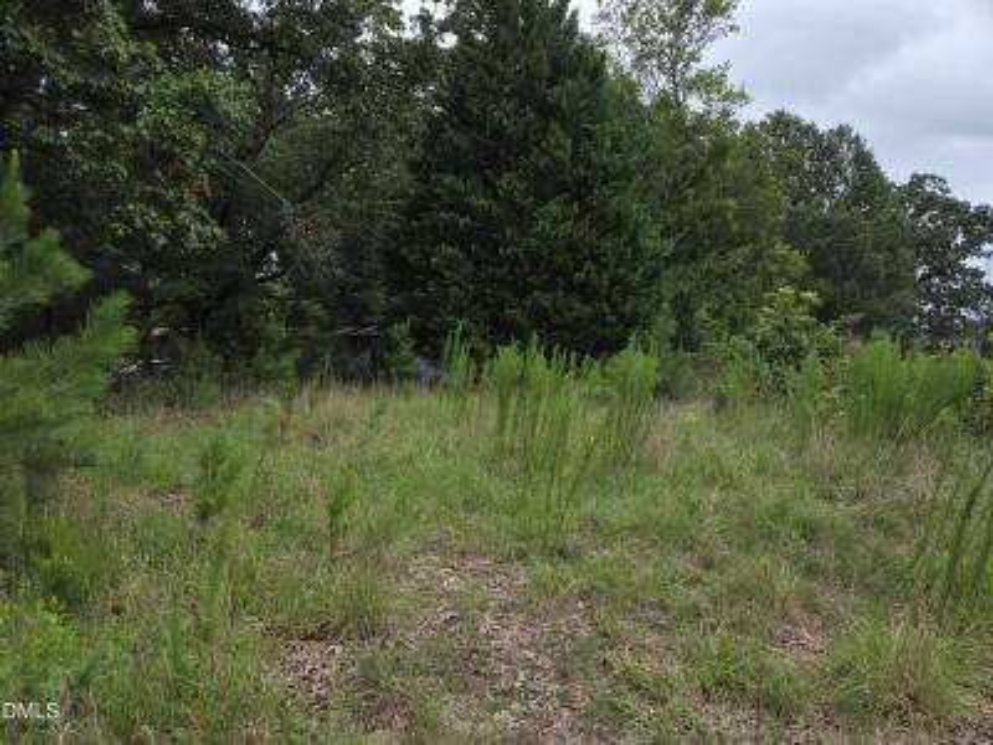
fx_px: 660
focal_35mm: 23
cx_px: 496
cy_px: 372
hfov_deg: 73.9
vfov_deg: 58.9
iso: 25
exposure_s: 1/914
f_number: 1.8
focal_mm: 5.4
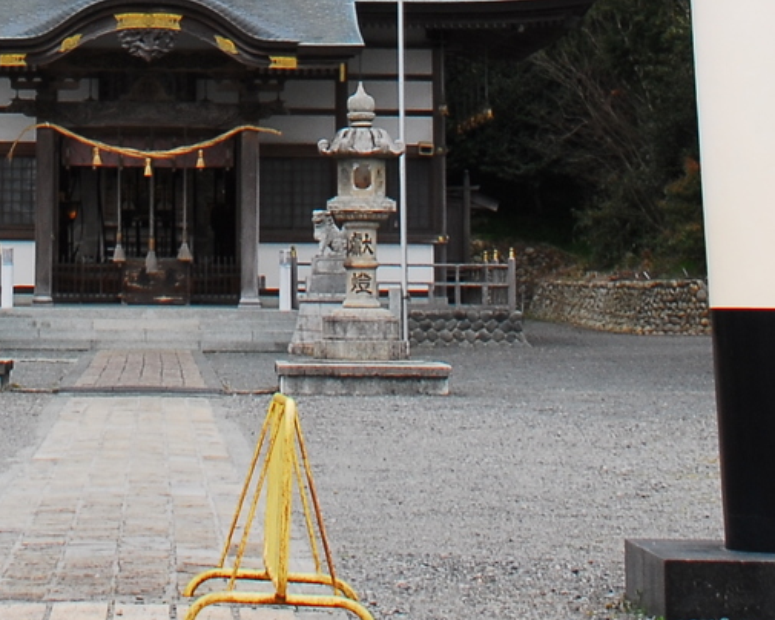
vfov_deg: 10.3
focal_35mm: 145
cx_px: 129
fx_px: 3326
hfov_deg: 13.2
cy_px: -299
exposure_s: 1/180
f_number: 5.6
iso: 200
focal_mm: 26
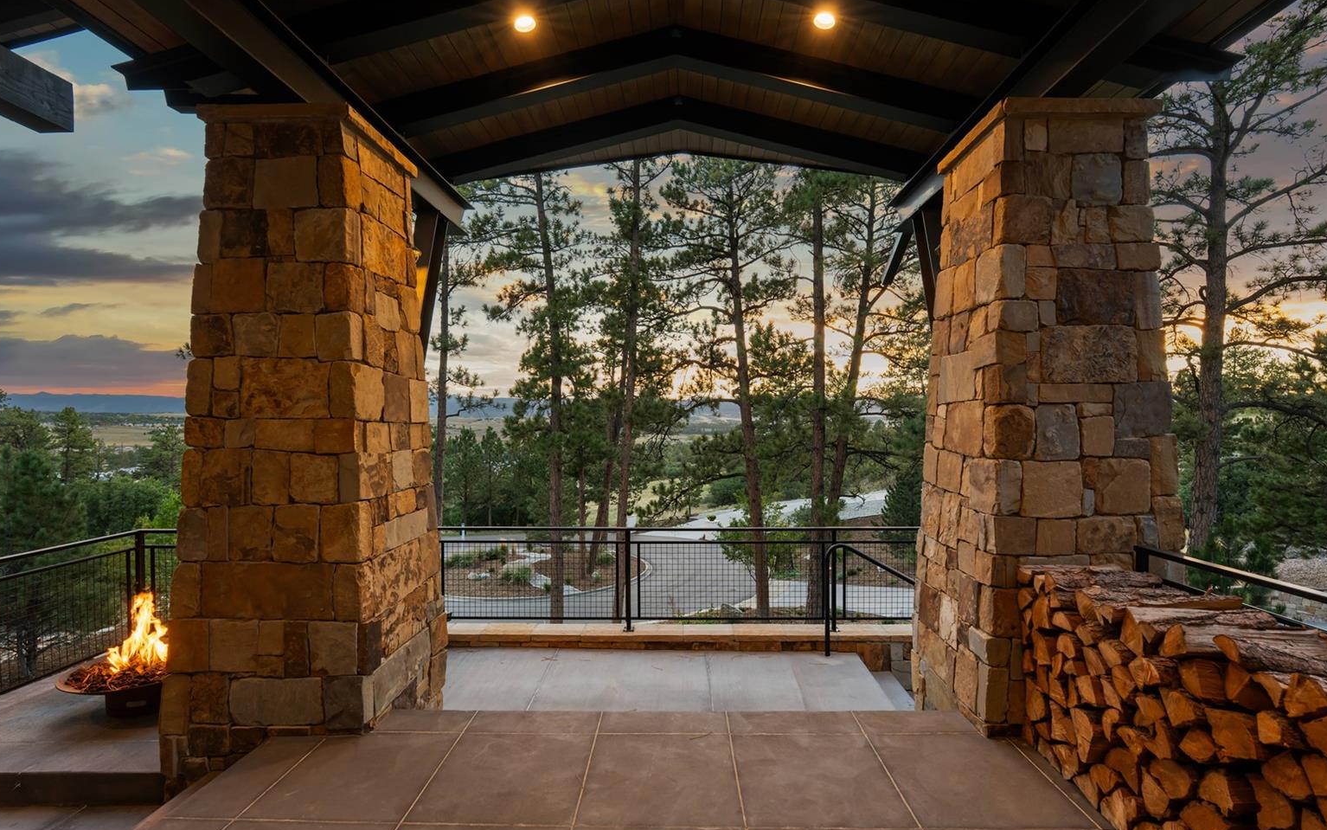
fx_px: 615
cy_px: 430
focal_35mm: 17
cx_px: 679
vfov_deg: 68.0
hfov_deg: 94.3
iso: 640
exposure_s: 1/8
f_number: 7.1
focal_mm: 16
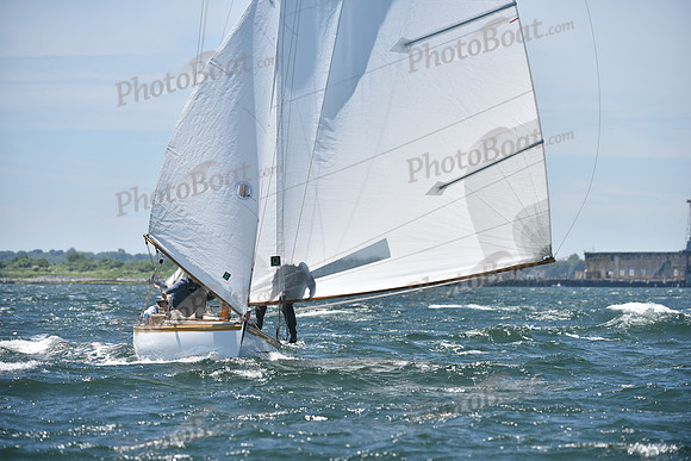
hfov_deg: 9.4
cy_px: 230
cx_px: 346
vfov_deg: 6.2
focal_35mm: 220
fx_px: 4224
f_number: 5.6
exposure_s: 1/1250
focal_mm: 220
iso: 250
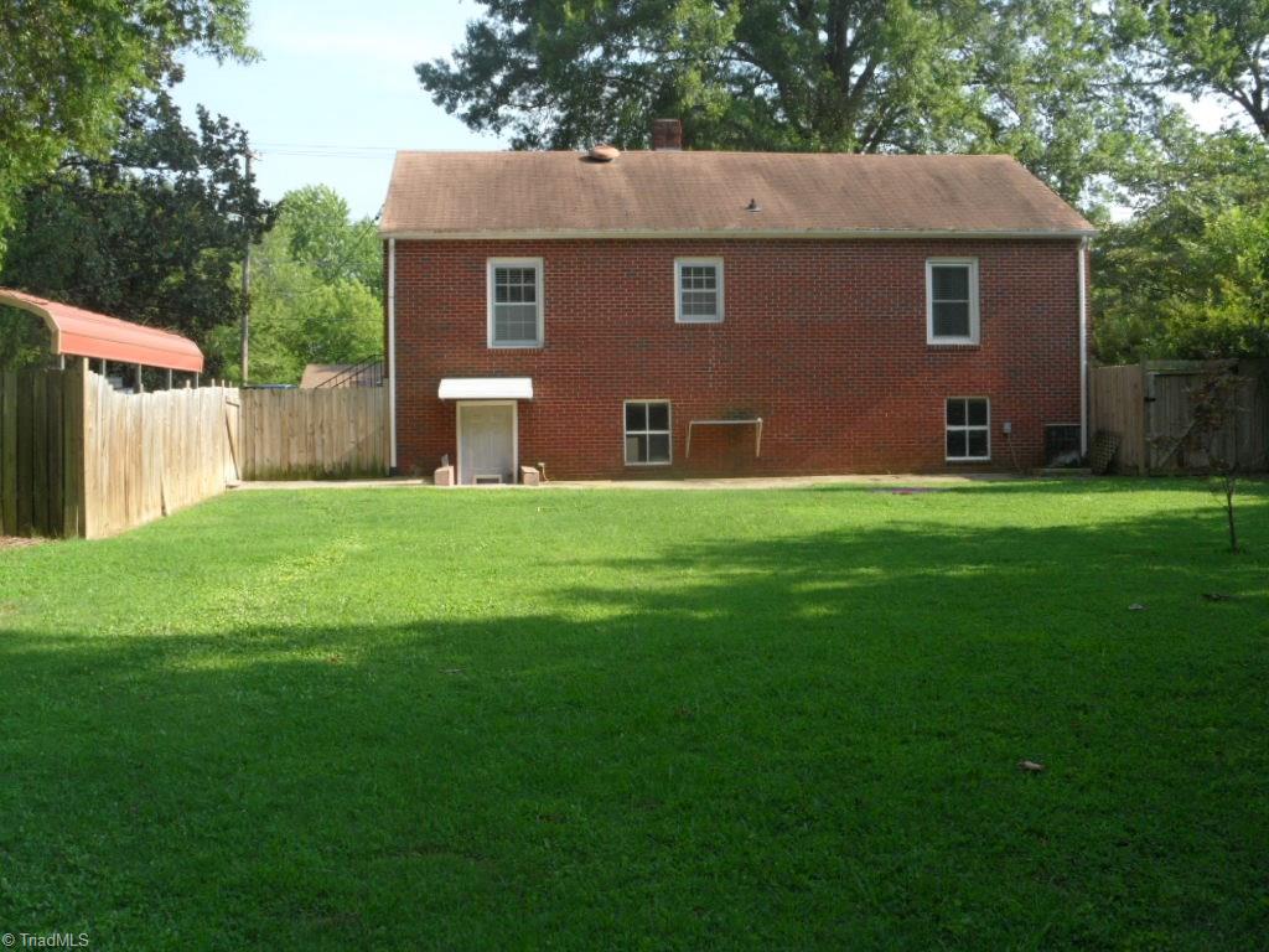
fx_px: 1466
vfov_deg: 36.0
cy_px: 476
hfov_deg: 46.8
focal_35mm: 40
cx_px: 634
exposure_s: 1/180
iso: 80
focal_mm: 6.5
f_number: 5.2
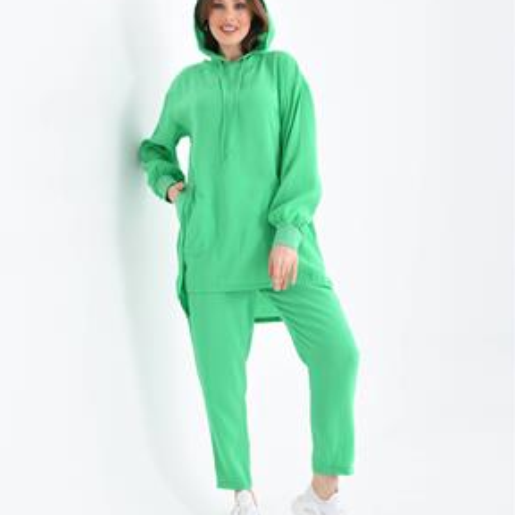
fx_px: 1229
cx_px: 250
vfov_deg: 23.7
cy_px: 291
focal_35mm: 73
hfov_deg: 23.7
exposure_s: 1/125
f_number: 6.3
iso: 200
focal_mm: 55
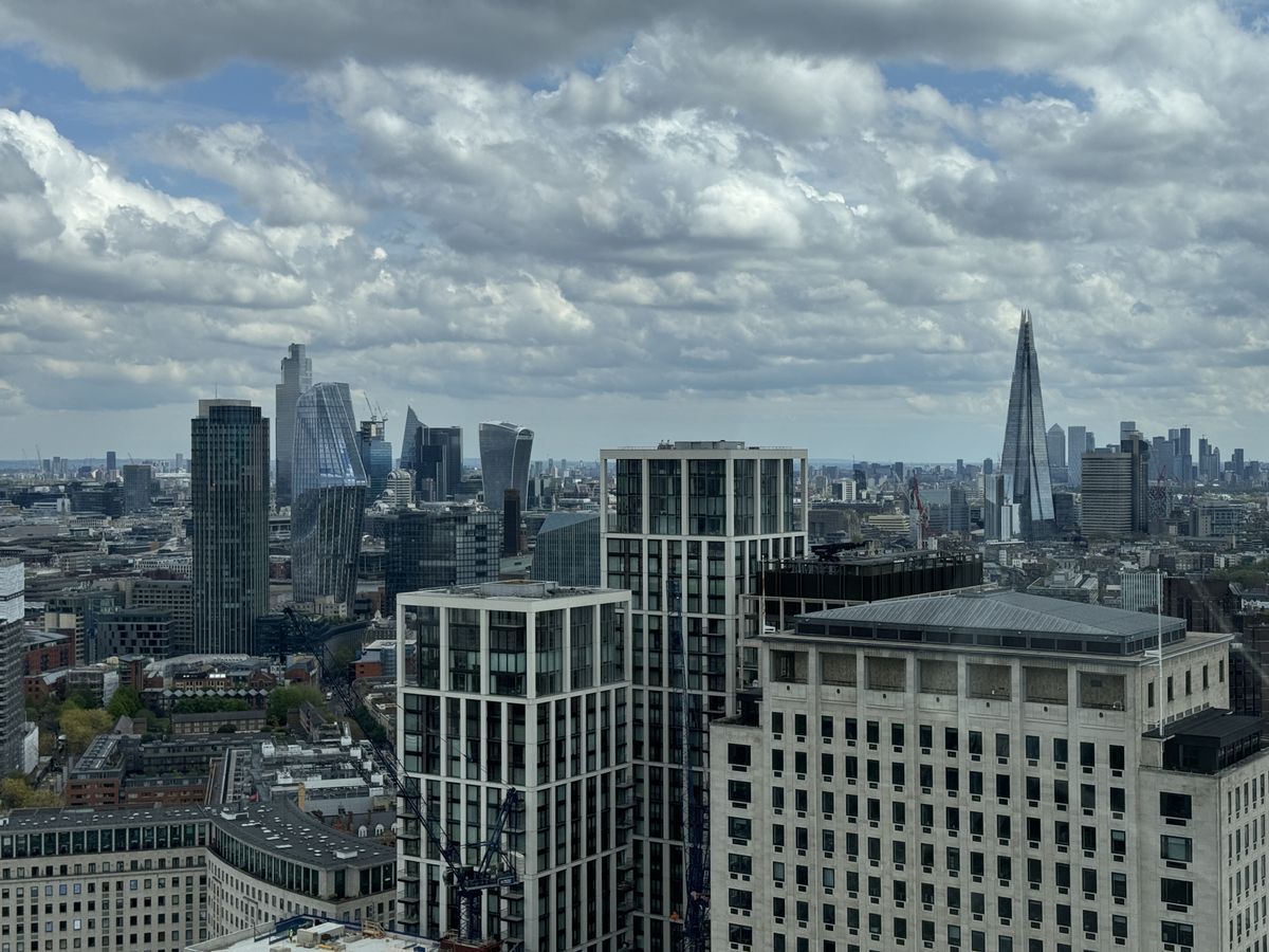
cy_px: 476
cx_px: 634
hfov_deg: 39.7
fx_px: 1760
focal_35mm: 48
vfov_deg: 30.3
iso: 64
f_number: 1.78
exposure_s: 1/5848
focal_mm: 6.76
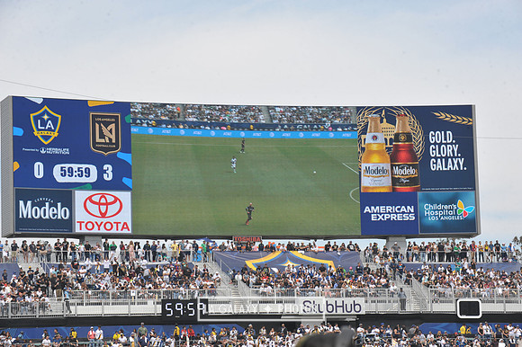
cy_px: 174
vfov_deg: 10.5
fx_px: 1884
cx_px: 261
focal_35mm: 130
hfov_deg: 15.8
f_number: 10
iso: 320
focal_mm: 130
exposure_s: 1/400
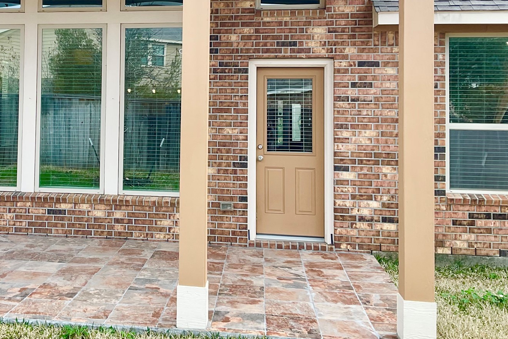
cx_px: 147
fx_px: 663
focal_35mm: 47
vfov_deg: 28.3
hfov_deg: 41.1
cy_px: 89
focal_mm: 3
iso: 16
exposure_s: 1/176
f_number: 1.8
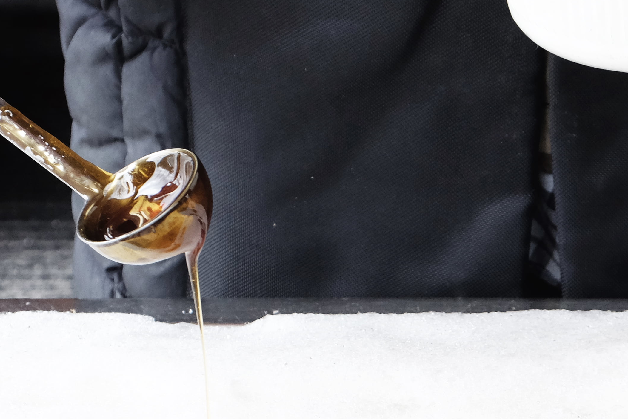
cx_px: 328
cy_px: 444
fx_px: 2564
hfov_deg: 14.0
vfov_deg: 9.3
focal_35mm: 147
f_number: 7.1
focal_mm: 42.5
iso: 1600
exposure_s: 1/350
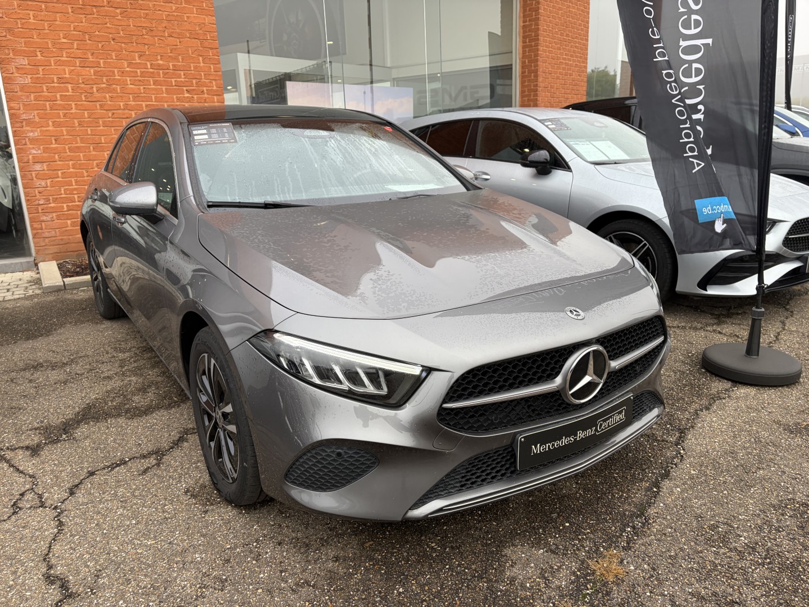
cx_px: 404
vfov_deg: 53.1
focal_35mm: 26
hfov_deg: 67.3
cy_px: 304
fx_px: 608
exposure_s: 1/465
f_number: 1.6
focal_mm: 5.96
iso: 50
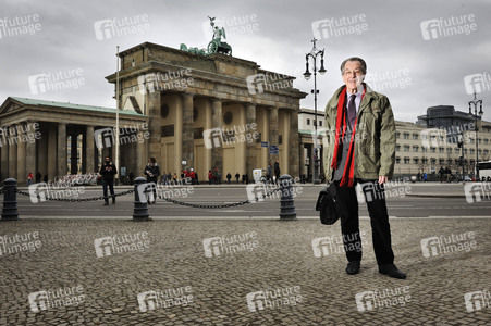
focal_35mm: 34
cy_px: 163
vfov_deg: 38.8
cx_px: 246
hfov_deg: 55.8
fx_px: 463
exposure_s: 1/250
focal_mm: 34
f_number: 7.1
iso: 250
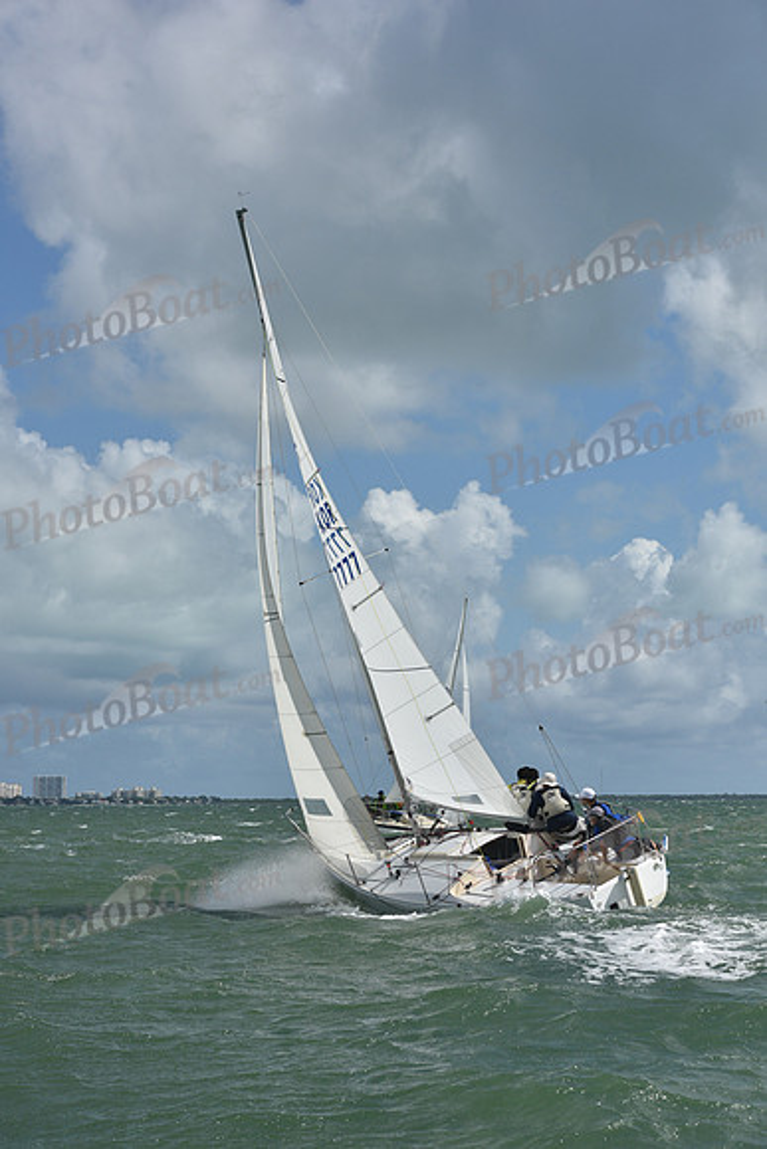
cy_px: 574
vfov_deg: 28.8
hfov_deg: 19.5
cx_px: 384
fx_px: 2236
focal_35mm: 70
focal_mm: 70
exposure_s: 1/1600
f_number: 9
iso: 250
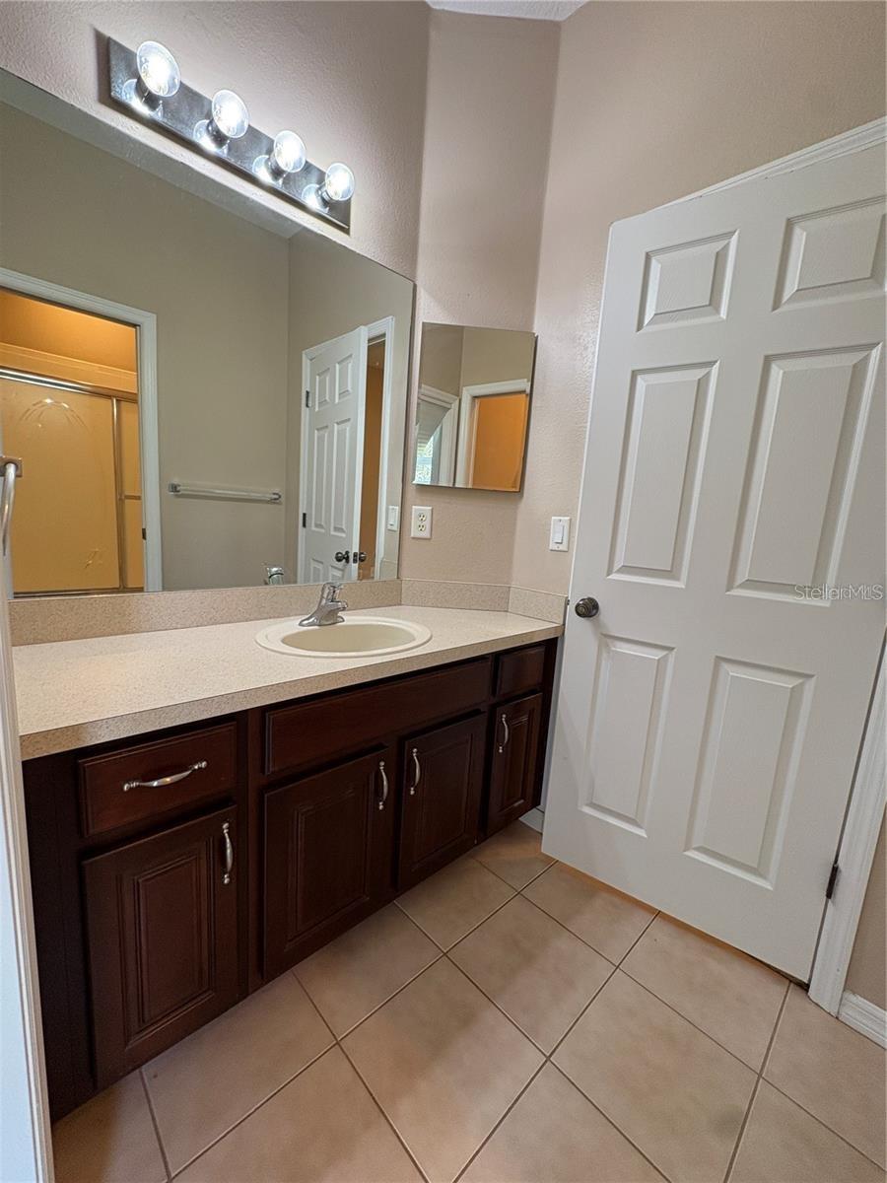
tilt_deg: -8.4
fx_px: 478
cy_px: 592
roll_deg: -4.2
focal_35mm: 14
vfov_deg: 102.1
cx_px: 444
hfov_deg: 85.7
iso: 125
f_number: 2.2
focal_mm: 2.22
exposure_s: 1/60
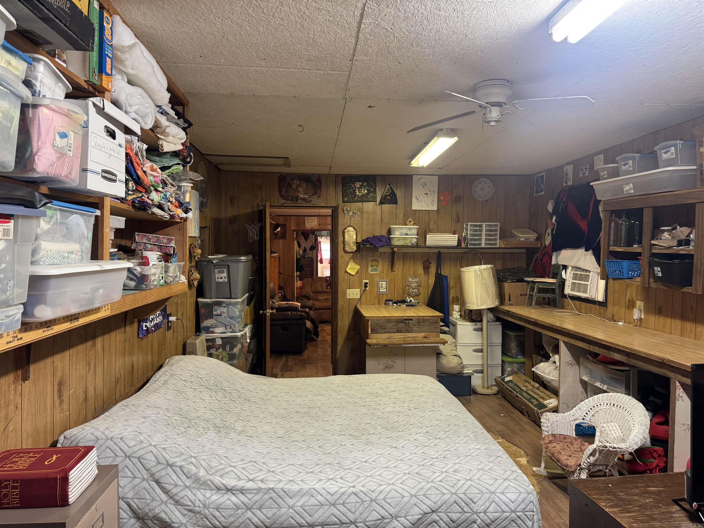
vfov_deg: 56.8
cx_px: 352
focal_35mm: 24
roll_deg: +0.2
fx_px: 488
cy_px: 264
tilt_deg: -1.9
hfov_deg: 71.6
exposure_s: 1/60
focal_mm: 6.76
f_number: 1.78
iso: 320
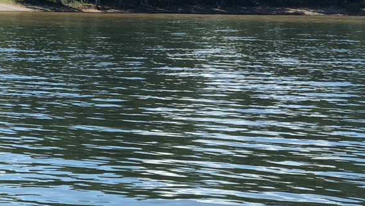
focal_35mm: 158
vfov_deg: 7.6
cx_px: 23
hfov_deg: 13.5
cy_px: -75
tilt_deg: +2.7
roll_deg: -1.8
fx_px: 1529
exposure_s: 1/1143
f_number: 2.4
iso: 16
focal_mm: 6
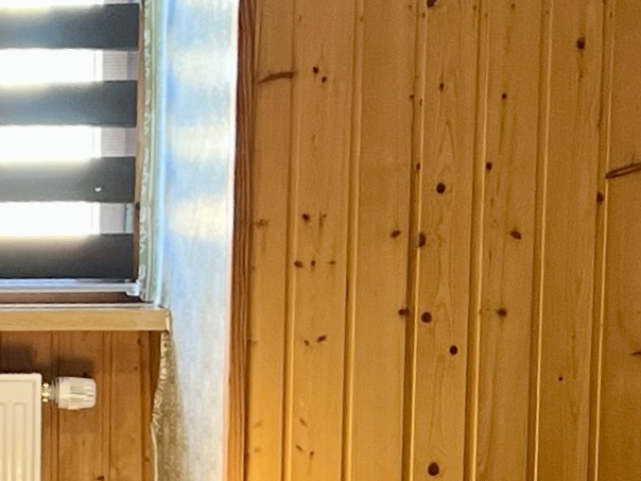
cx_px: -327
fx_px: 2907
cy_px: 539
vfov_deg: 9.4
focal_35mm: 157
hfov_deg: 12.0
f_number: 1.5
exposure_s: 1/50
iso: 125
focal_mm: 5.7
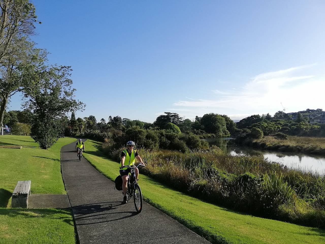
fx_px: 244
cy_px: 122
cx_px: 162
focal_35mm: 26
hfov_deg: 67.3
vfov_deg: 53.1
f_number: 2.2
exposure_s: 1/1012
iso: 50
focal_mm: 3.81
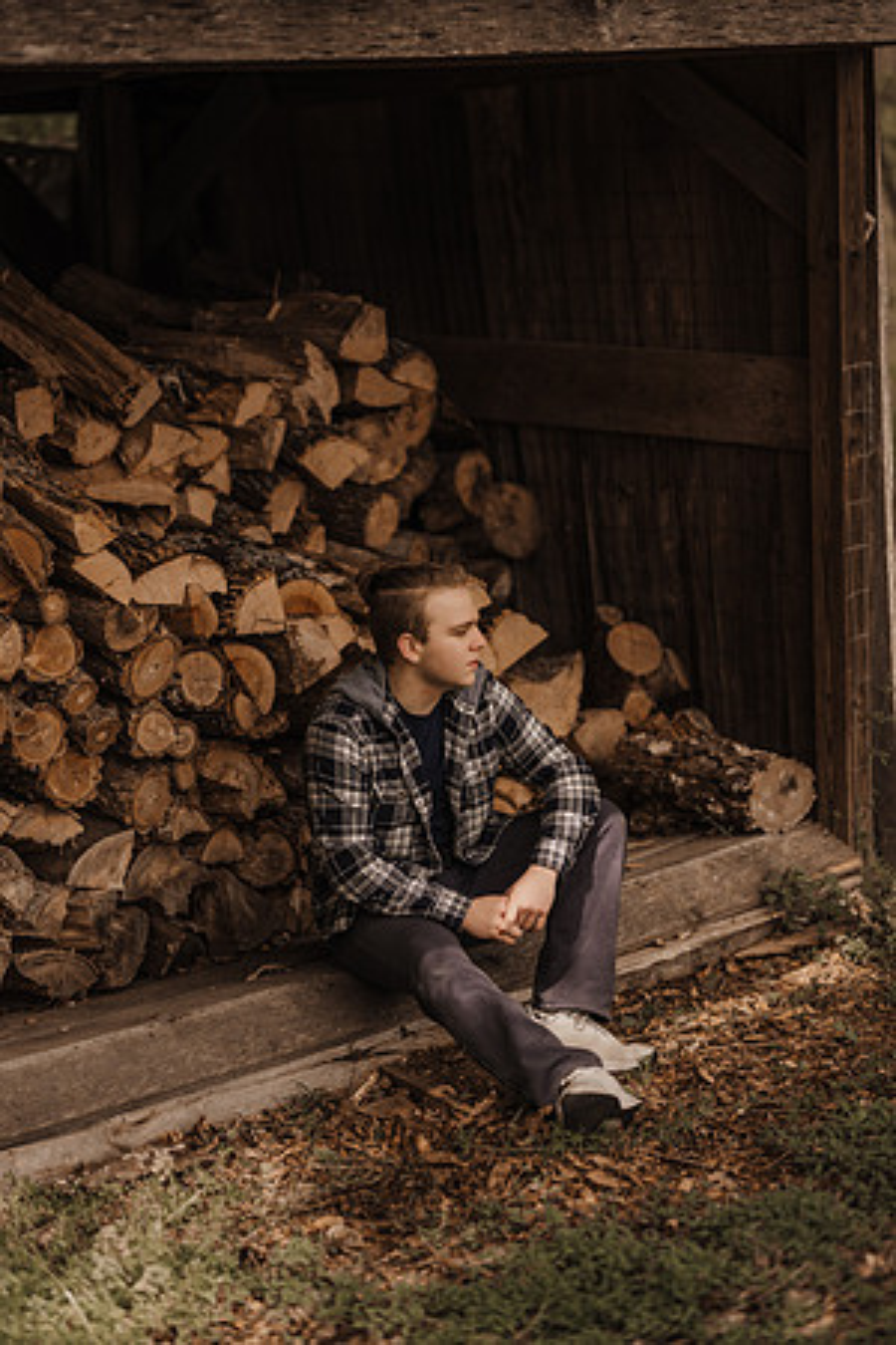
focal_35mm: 85
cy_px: 672
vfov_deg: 23.9
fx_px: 3173
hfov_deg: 16.1
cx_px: 448
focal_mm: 85
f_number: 1.6
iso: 125
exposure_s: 1/2000
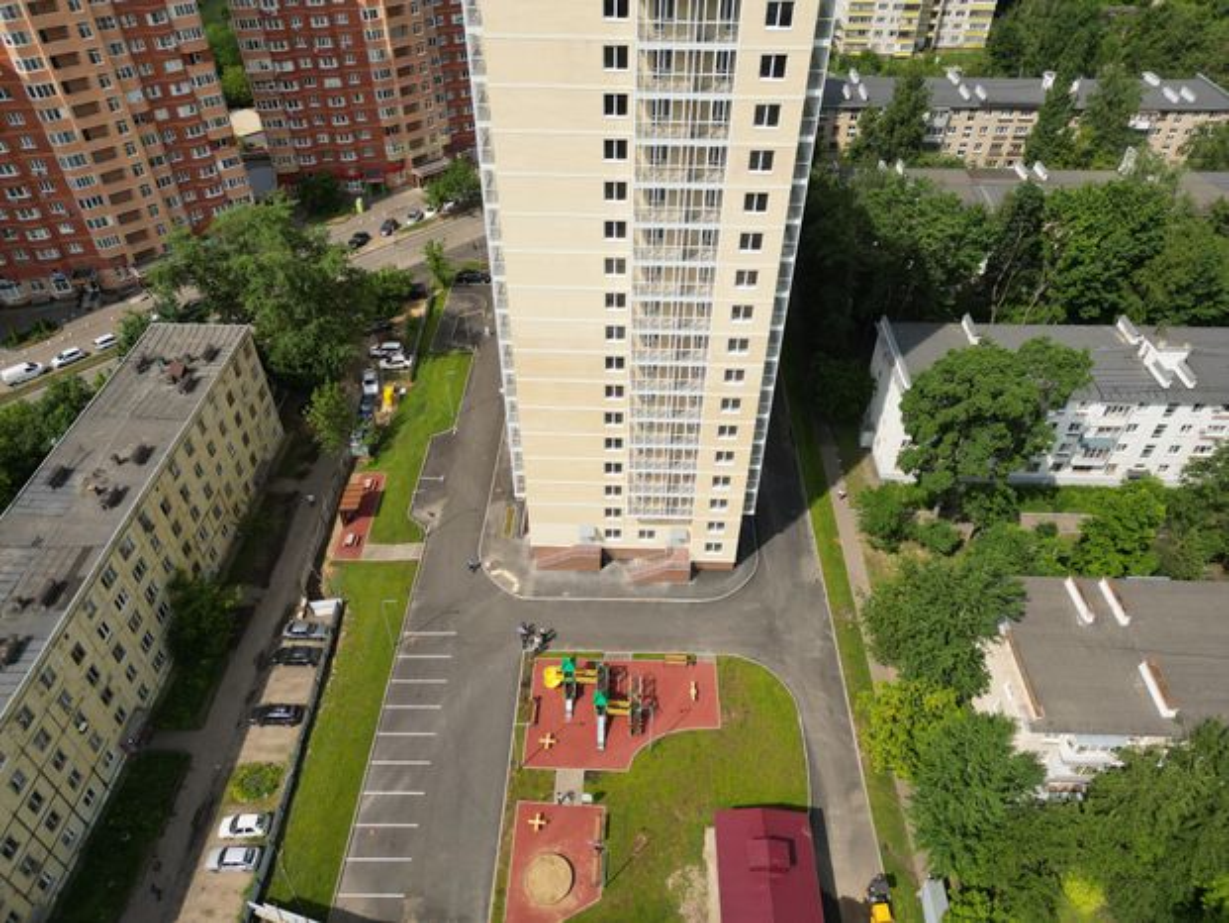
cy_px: 462
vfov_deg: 56.8
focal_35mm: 24
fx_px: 852
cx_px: 614
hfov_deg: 71.6
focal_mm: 6.72
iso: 200
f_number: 1.7
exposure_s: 1/400
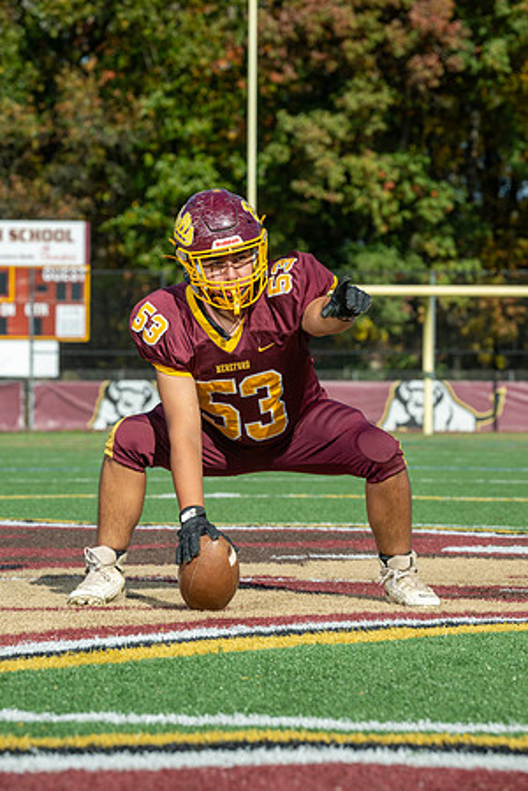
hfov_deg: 9.8
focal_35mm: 140
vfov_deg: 14.7
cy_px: 396
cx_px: 264
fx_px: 3080
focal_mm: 140
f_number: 7.1
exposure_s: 1/200
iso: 64
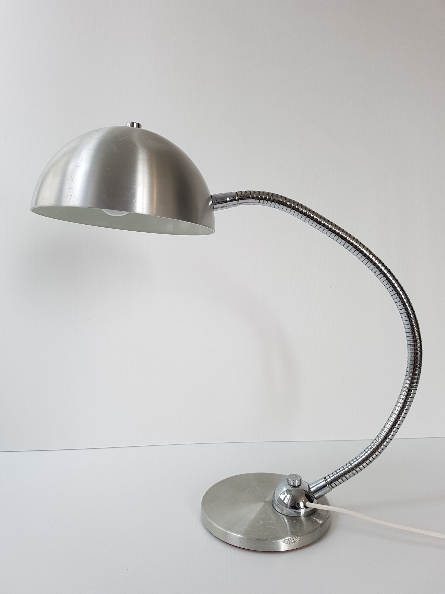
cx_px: 222
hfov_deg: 53.1
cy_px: 297
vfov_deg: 67.3
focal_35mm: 26
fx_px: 446
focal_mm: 4.2
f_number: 1.7
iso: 64
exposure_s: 1/100
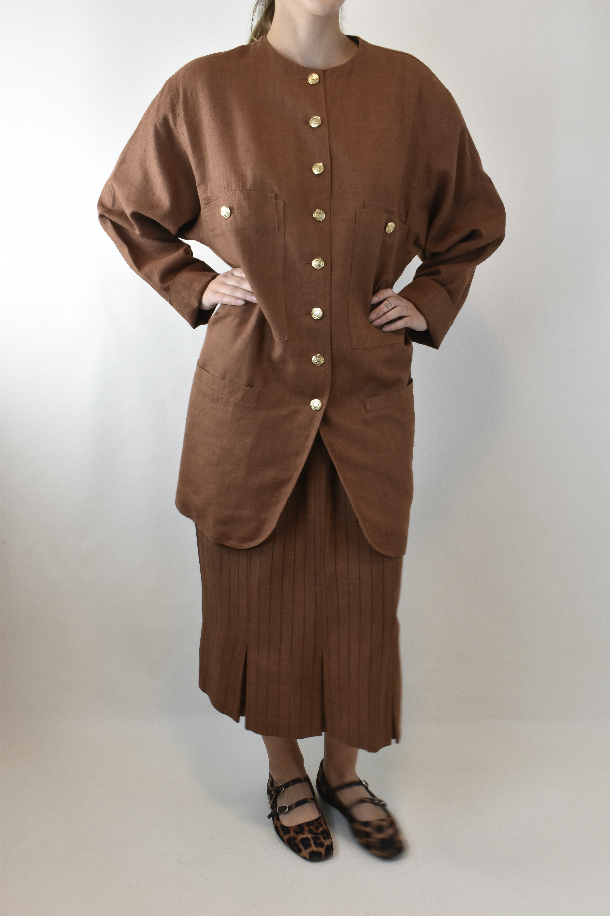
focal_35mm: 36
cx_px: 305
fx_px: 915
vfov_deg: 53.1
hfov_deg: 36.9
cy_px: 458
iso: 1000
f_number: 11
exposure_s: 1/50
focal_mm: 24
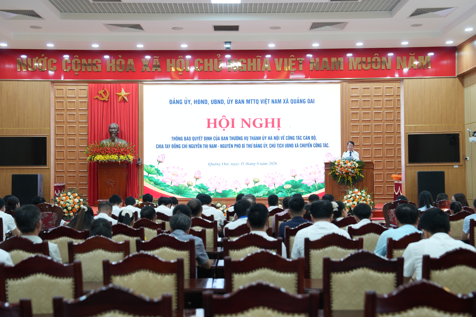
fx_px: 674
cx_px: 238
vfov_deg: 26.5
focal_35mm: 51
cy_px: 158
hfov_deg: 38.9
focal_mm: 51
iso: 1000
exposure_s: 1/80
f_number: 3.5
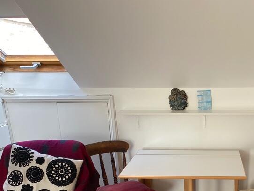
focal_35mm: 49
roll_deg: +1.1
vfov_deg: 28.4
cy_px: 177
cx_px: 195
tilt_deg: -19.0
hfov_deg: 37.8
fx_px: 360
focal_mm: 4.25
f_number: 1.8
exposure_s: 1/115
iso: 125
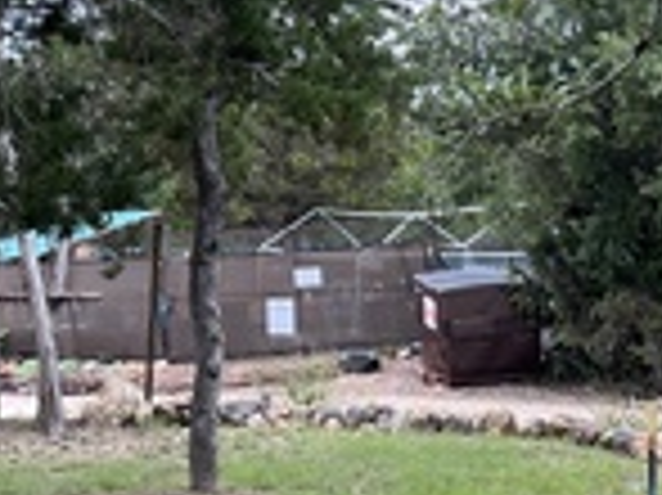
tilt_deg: -9.0
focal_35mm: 113
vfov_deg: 12.5
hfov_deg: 17.3
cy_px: 706
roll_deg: +2.9
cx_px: 495
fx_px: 2159
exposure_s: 1/513
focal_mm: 5.7
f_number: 1.5
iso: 50
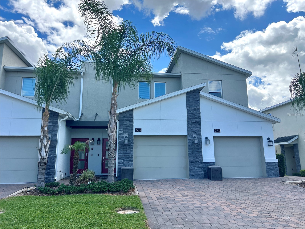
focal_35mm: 26
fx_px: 229
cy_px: 114
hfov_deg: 67.3
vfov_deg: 53.1
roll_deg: +0.7
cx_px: 152
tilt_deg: +11.9
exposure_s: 1/2632
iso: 50
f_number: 1.5
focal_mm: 5.7
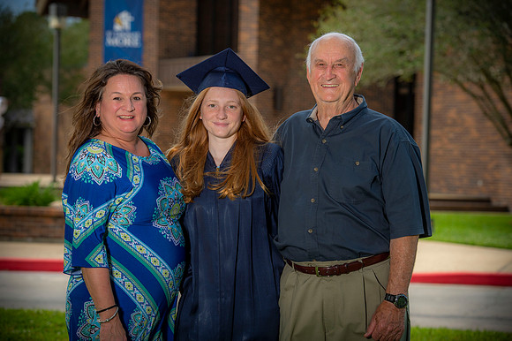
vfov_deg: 11.8
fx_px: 1649
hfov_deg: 17.7
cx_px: 256
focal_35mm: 116
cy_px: 170
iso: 80
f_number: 5.6
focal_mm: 116
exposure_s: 1/250
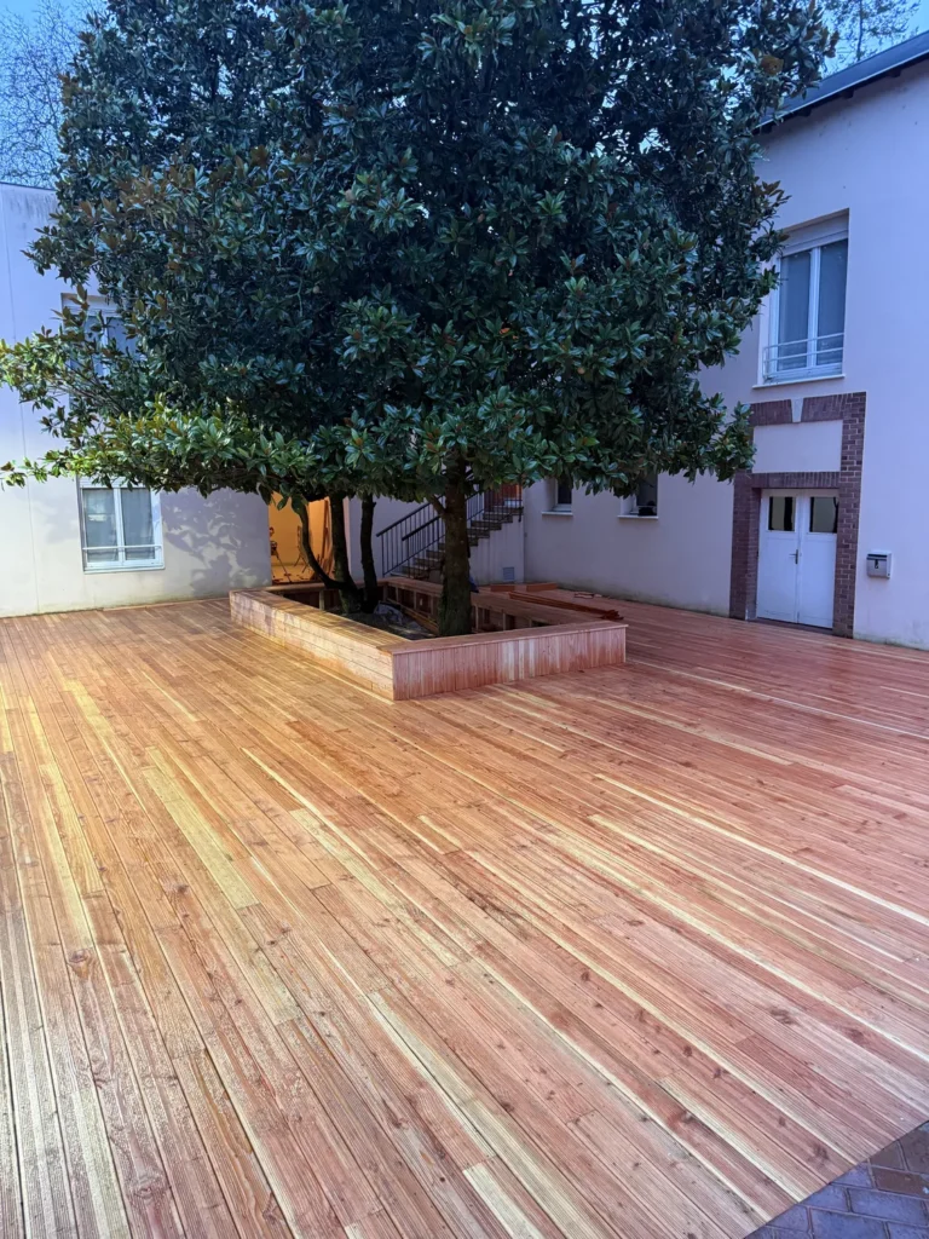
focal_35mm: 24
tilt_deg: -7.8
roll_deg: +0.6
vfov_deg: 71.6
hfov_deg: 56.8
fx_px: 859
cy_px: 620
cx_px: 464
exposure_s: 1/50
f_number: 1.78
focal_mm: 6.76
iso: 500
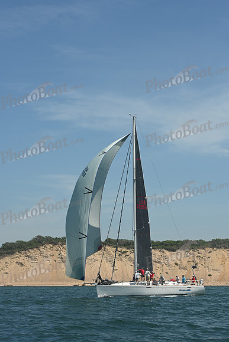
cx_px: 114
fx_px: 906
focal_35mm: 95
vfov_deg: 21.5
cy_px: 171
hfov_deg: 14.4
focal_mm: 95
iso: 320
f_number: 10
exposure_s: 1/1000
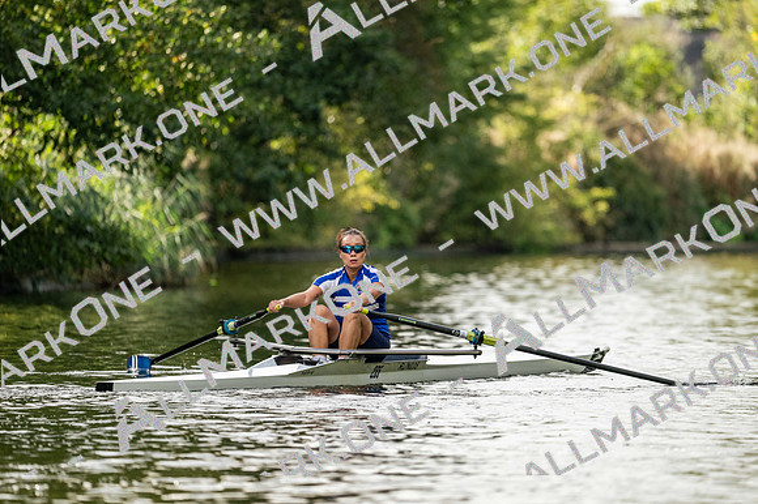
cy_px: 252
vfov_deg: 3.4
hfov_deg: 5.2
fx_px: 8419
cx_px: 379
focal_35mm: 400
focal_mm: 400
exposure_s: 1/2500
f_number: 4.5
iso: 800
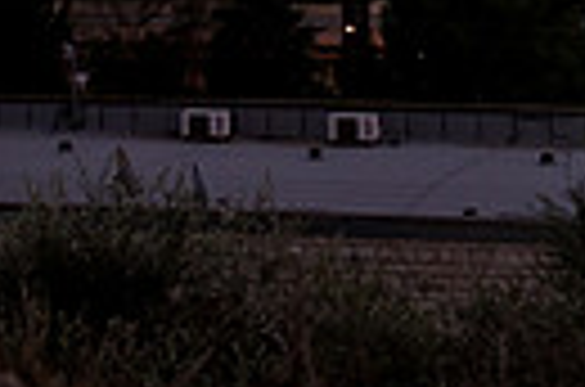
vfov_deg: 6.7
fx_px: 3193
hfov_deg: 10.5
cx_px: 292
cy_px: -403
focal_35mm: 197
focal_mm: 44
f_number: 2.8
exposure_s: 1/160
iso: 1600
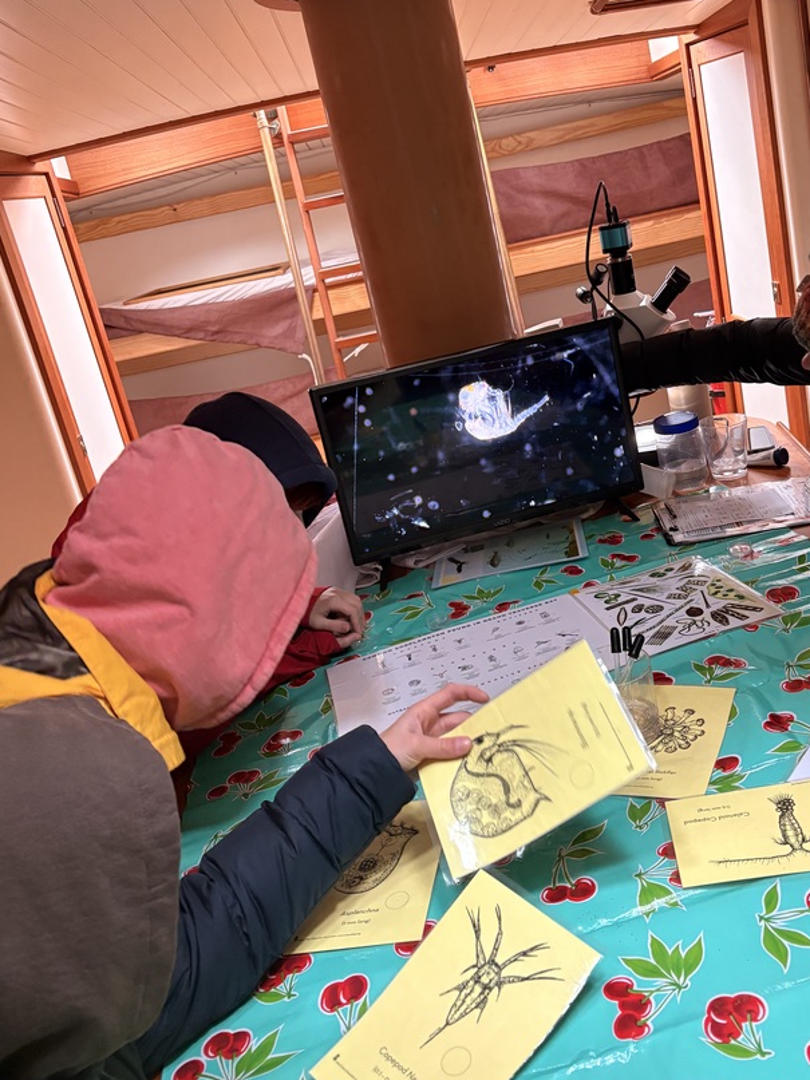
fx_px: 1030
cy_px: 452
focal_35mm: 33
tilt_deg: -15.7
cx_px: 493
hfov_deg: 42.7
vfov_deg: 55.1
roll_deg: +12.6
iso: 250
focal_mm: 5.96
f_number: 1.6
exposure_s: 1/60
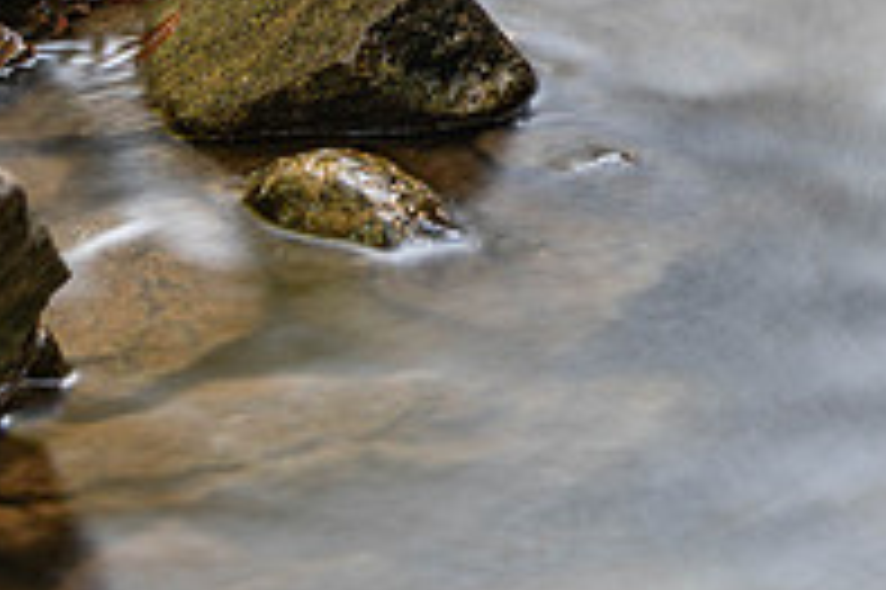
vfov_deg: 8.2
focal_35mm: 165
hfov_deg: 12.3
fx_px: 4057
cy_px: -142
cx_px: 944
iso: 64
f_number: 5
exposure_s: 13
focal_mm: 56
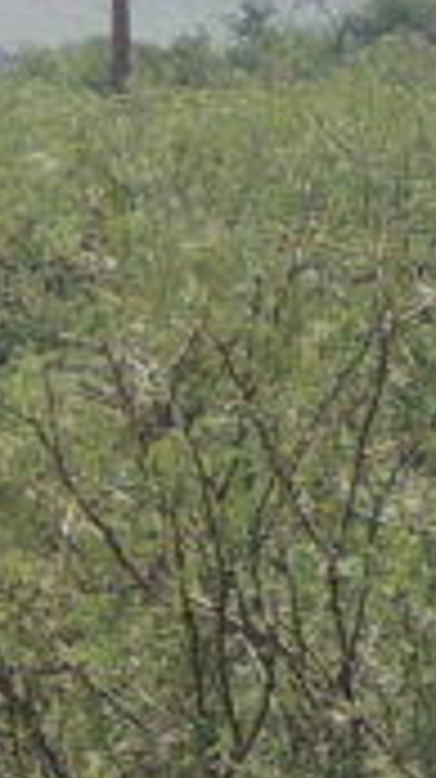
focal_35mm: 1057
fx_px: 21778
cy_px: 729
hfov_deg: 1.1
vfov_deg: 2.0
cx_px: 499
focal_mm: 18.7
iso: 100
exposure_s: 1/640
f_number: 4.2
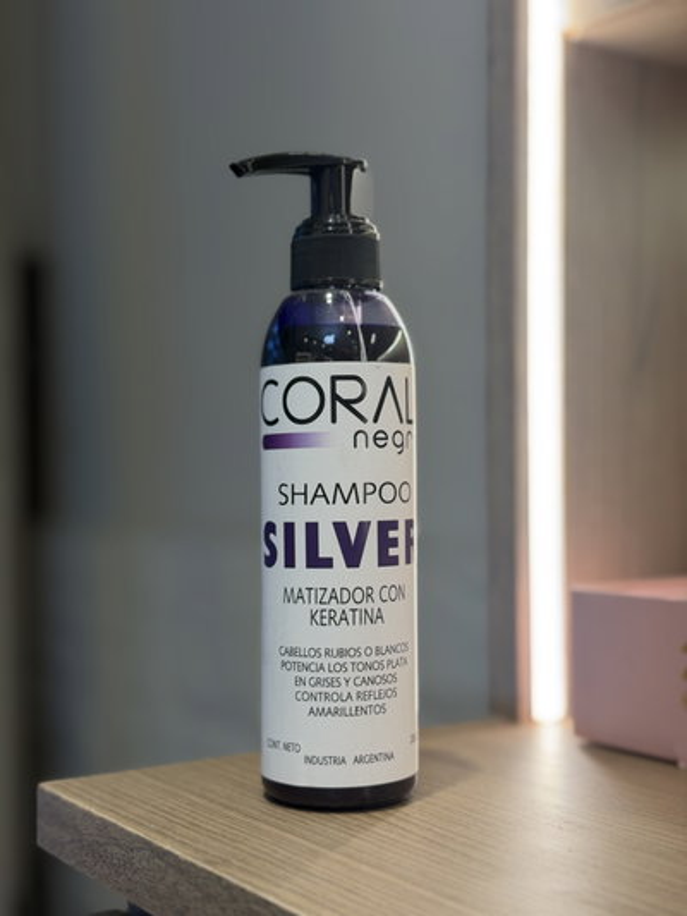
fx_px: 1270
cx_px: 344
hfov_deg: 30.3
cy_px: 458
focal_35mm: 48
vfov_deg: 39.6
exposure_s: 1/135
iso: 50
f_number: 1.78
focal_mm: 6.76
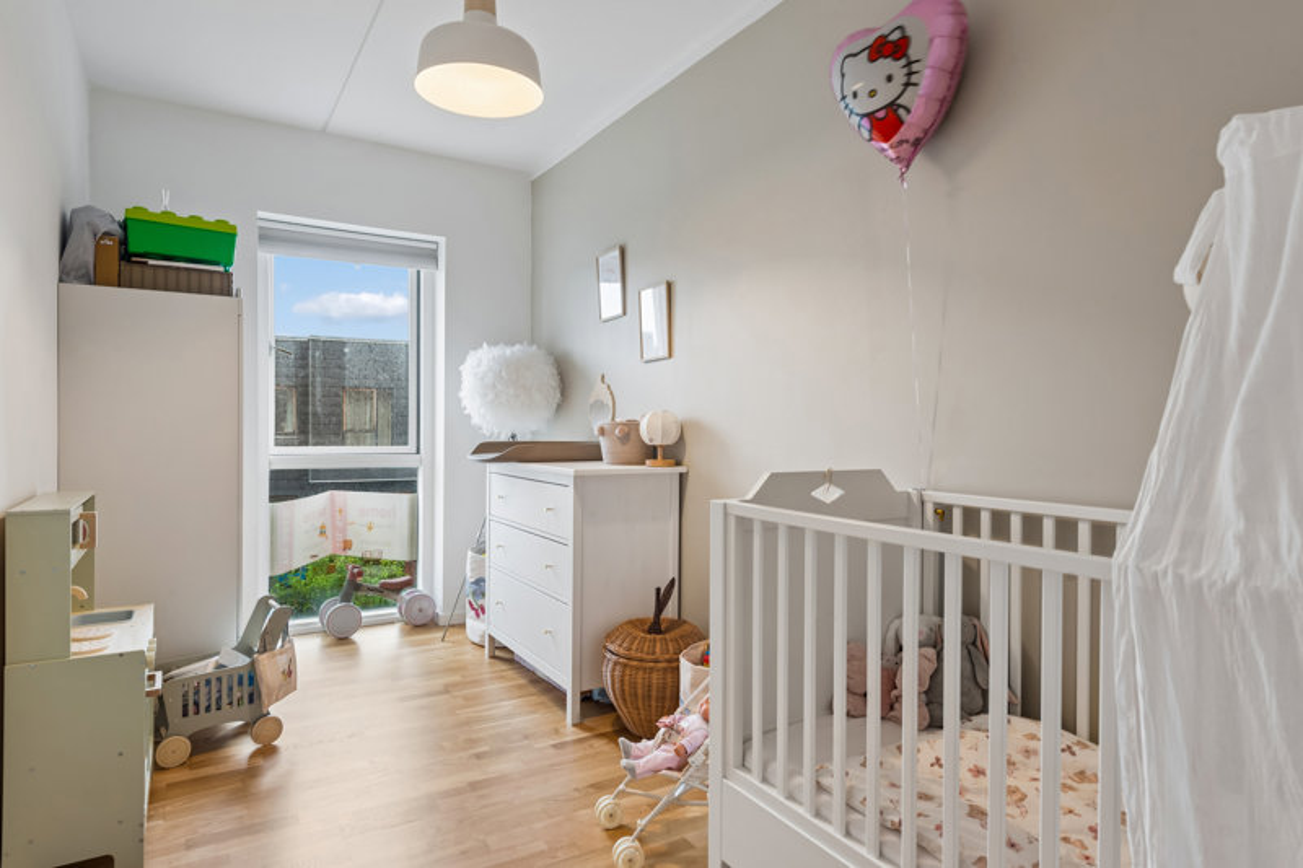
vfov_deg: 59.5
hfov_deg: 81.2
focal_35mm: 21
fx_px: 760
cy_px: 434
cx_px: 652
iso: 200
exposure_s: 1/6
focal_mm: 21
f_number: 10
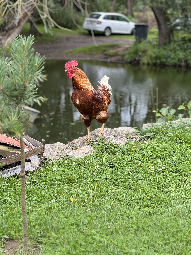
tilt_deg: -10.8
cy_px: 128
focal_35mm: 77
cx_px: 96
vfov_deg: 25.3
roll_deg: -0.7
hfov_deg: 19.1
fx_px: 566
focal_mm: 9
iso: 32
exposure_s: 1/121
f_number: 2.8
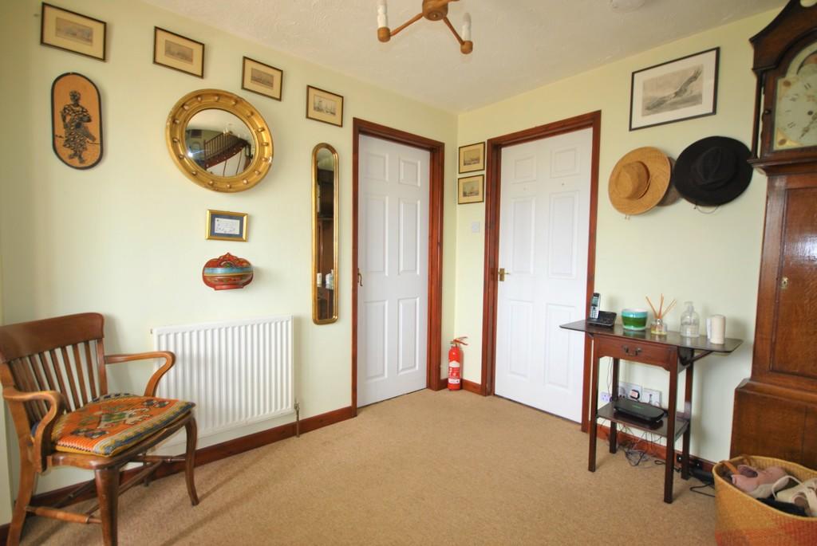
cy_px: 273
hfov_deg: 100.3
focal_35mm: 15
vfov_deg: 77.5
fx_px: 341
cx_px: 408
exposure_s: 1/15
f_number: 4
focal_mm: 10
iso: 200
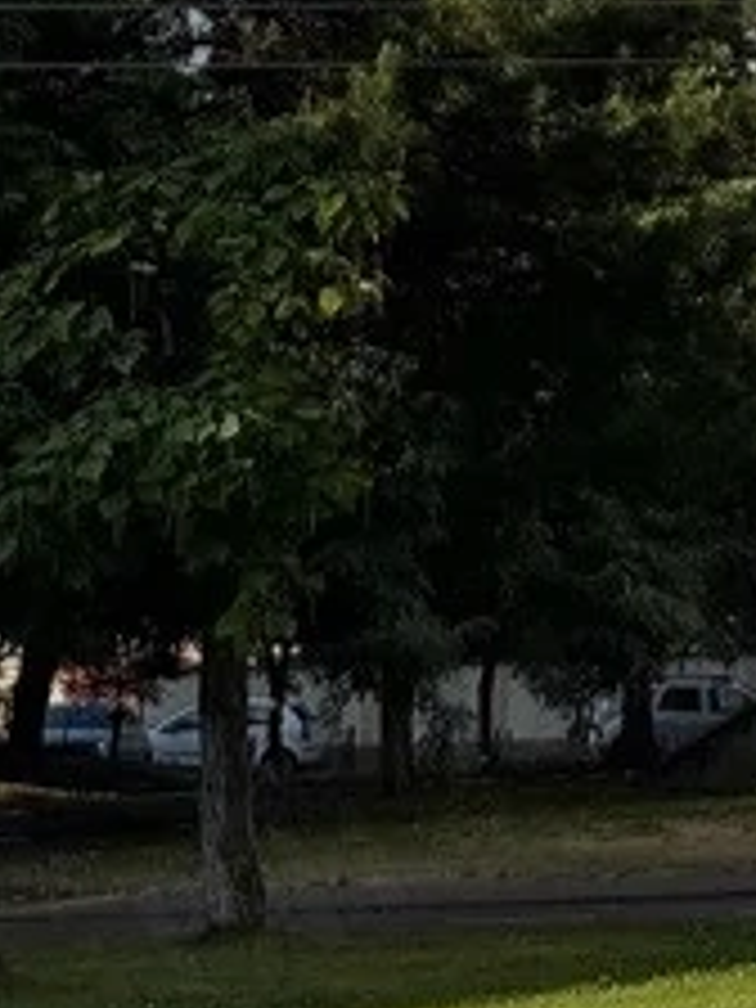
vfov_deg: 13.5
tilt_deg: +9.7
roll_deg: +1.6
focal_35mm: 143
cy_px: -153
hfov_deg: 9.2
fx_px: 4164
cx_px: 1850
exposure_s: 1/5319
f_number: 1.78
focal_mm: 6.76
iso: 80
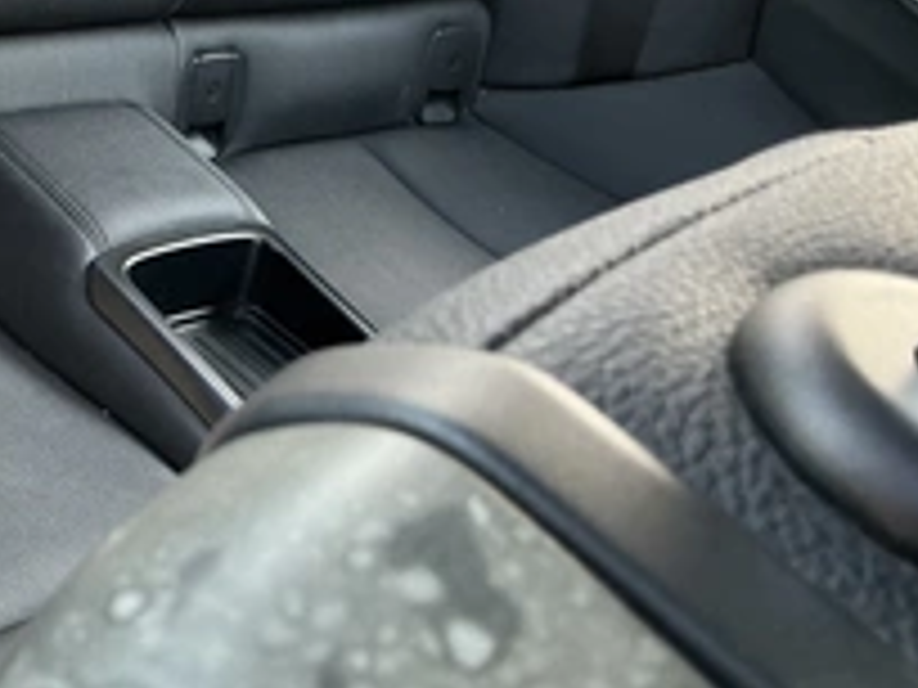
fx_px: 1459
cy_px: 256
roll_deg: -31.4
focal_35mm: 55
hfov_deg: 33.1
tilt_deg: -39.4
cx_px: 90
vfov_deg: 26.5
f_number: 1.8
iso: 64
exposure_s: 1/79
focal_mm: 3
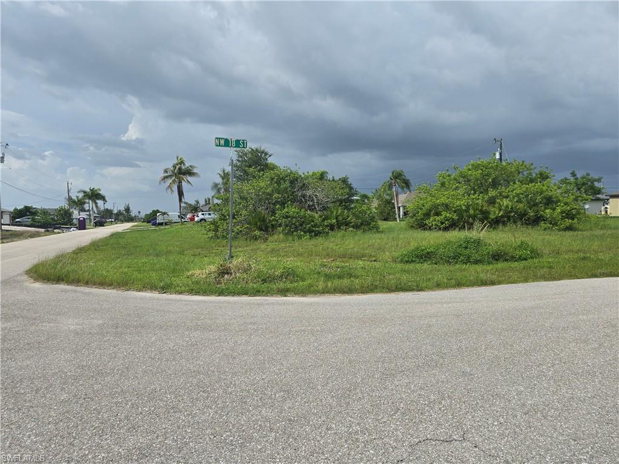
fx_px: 411
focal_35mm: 23
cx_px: 310
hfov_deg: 73.9
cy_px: 232
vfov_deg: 58.9
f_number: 1.7
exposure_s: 1/1318
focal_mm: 6.3
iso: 12
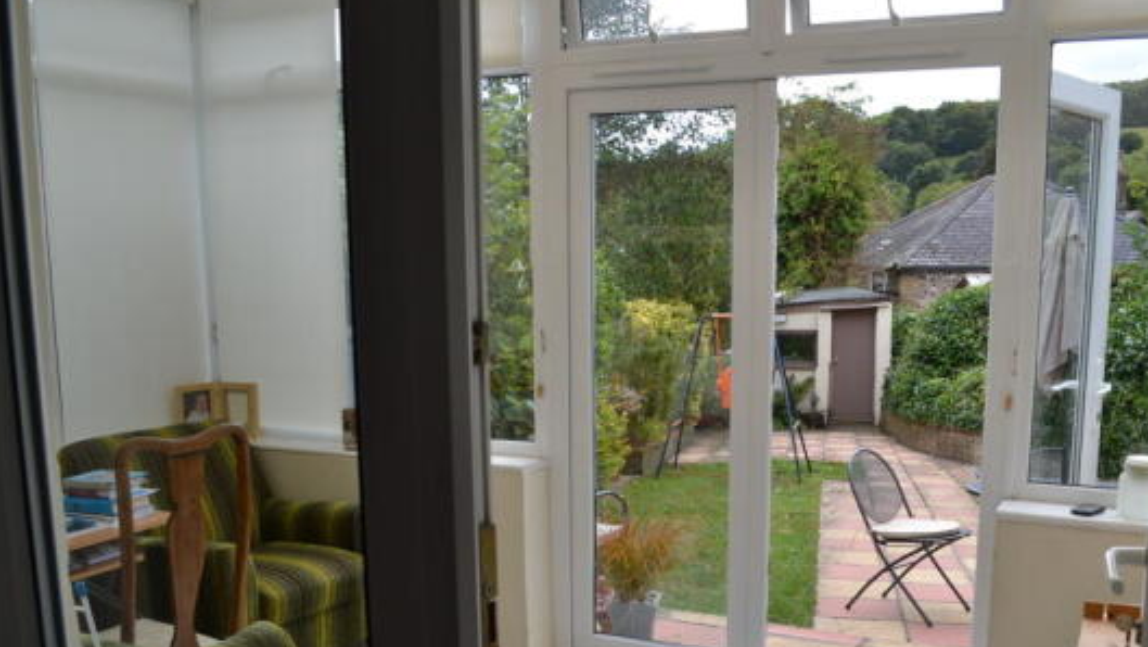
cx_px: 663
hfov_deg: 56.4
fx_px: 1066
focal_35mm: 35
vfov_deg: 33.4
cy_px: 448
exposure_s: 1/160
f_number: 6.3
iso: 100
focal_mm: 18
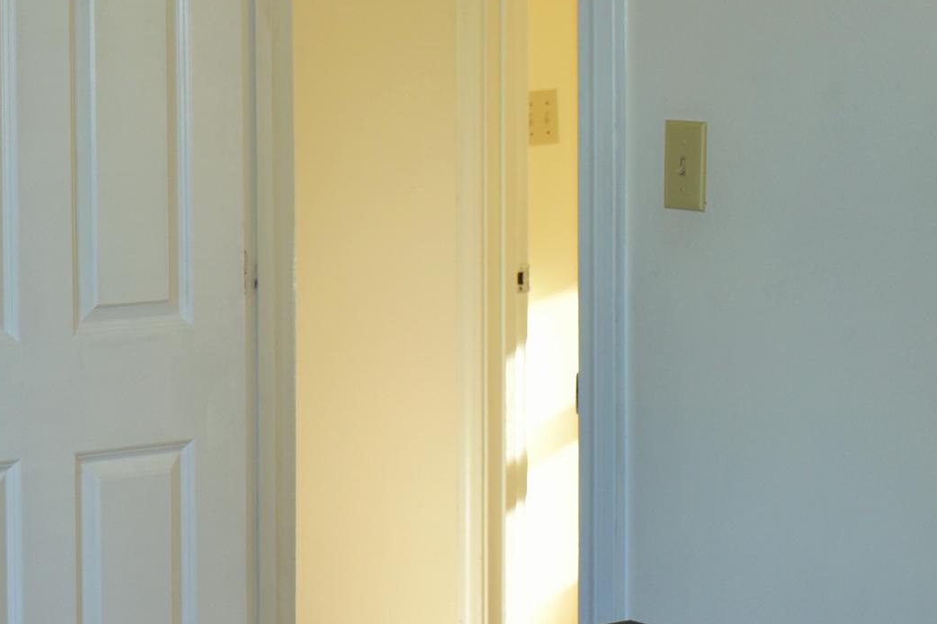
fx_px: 2707
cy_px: 125
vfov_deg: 13.1
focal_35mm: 104
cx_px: -98
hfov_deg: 18.9
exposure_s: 1/60
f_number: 3.8
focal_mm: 24
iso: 220
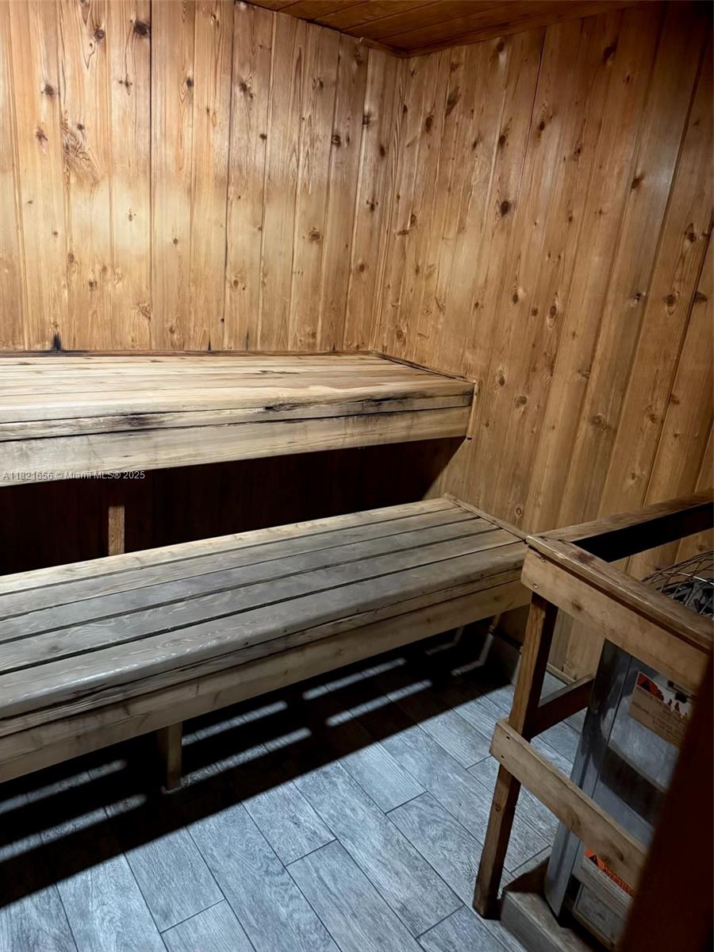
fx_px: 660
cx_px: 357
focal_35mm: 24
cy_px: 476
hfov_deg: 56.8
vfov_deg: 71.6
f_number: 1.78
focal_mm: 6.76
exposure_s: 1/30
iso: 800
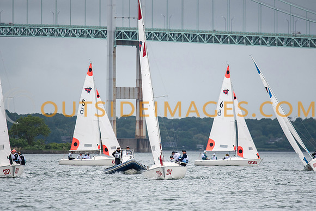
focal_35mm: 470
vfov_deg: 2.9
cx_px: 158
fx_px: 4130
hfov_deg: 4.4
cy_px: 106
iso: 250
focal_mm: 300
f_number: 4
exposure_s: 1/2500
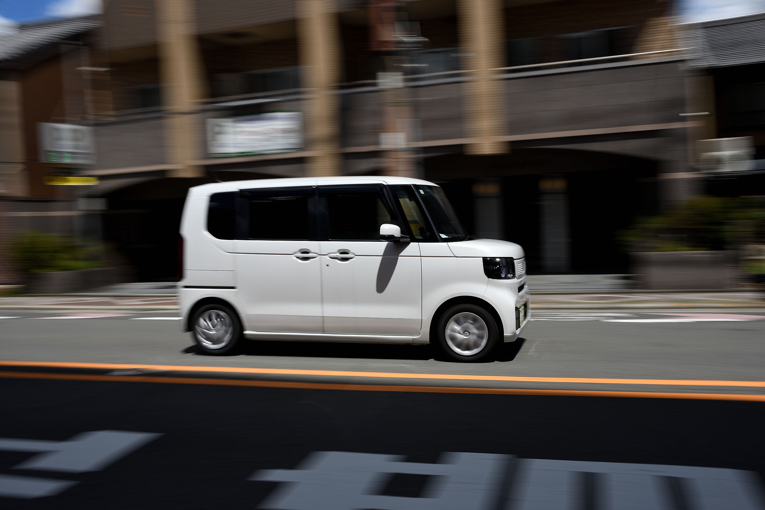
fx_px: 744
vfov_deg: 37.9
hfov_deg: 54.4
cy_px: 255
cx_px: 382
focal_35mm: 35
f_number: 20
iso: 64
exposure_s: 1/40
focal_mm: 35
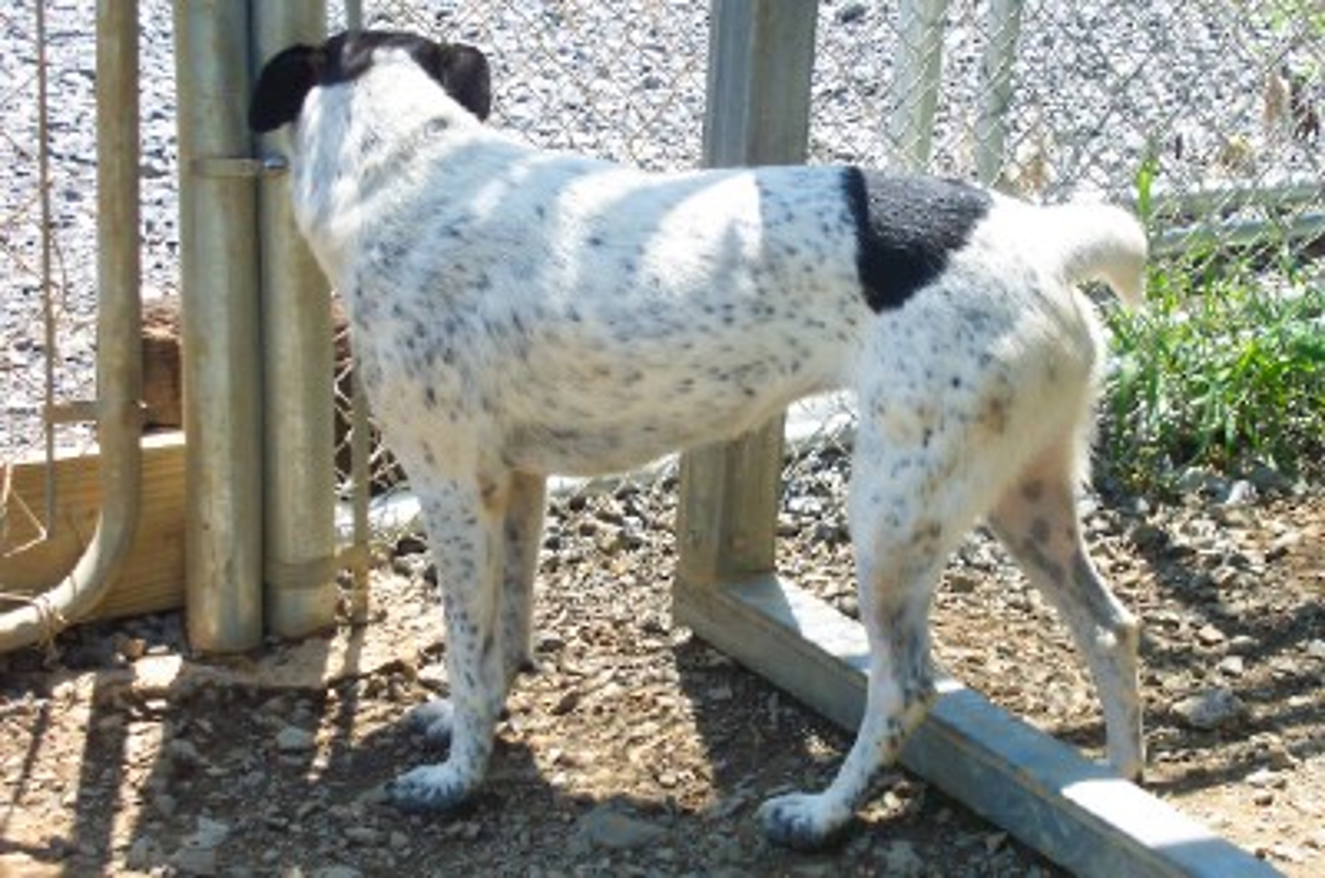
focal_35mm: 81
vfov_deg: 16.8
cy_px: 439
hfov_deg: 25.1
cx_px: 662
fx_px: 2975
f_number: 4
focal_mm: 16.4
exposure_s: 1/350
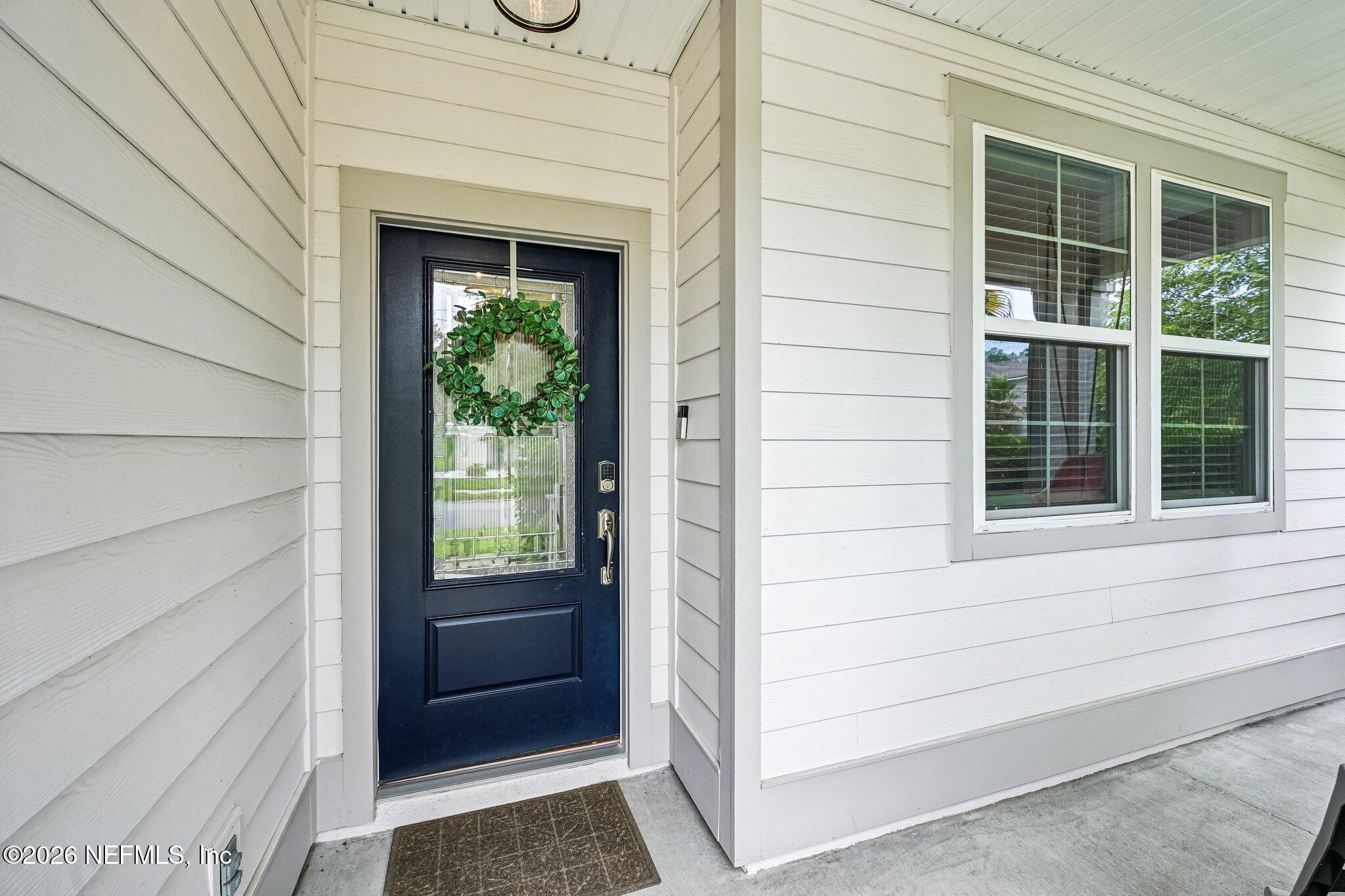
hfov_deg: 98.5
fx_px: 579
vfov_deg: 75.5
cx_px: 672
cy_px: 448
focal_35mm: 16
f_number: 8
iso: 100
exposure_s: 1/30
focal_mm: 15.5
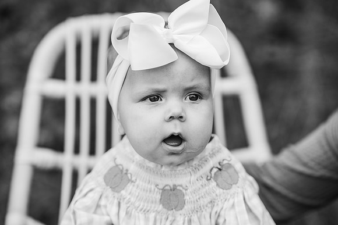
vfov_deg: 16.1
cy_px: 112
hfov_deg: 23.9
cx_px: 169
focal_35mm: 85
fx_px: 798
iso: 125
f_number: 2.5
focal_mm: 85
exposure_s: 1/500
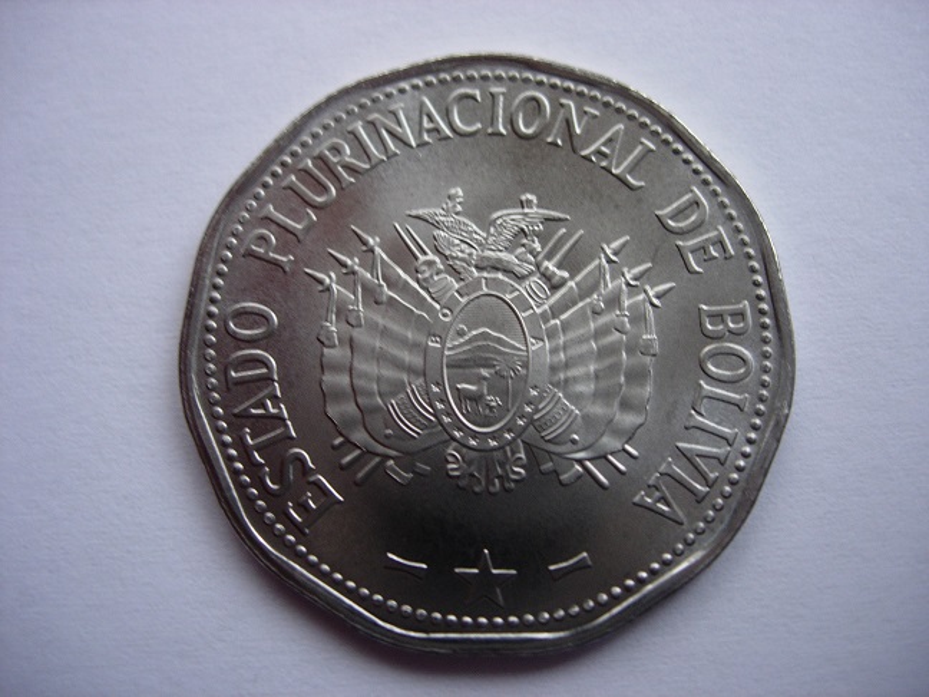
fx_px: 1020
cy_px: 348
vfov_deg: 37.7
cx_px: 464
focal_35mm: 38
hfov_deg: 49.0
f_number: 2.8
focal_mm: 7.8
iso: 86
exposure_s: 1/32
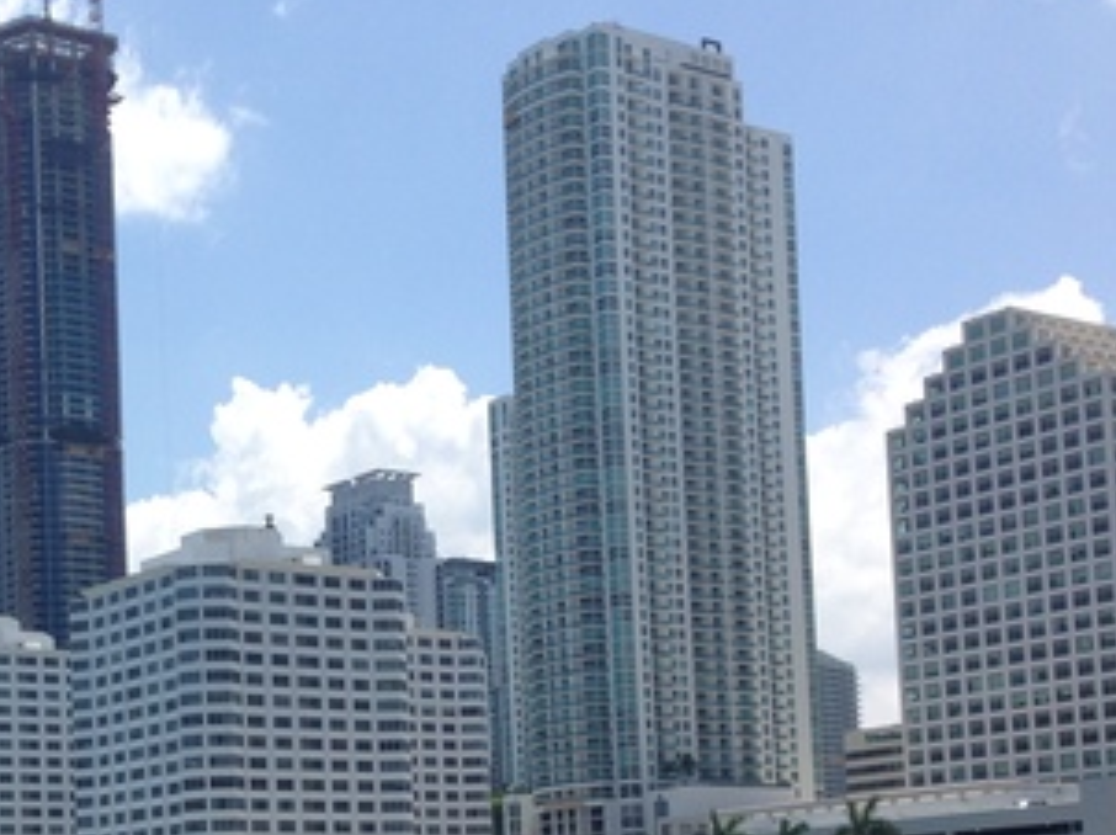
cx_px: 185
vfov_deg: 20.3
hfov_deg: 27.1
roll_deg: +2.1
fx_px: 2255
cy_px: 839
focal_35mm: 70
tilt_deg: +4.2
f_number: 2.4
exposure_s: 1/1808
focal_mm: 4.12
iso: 50
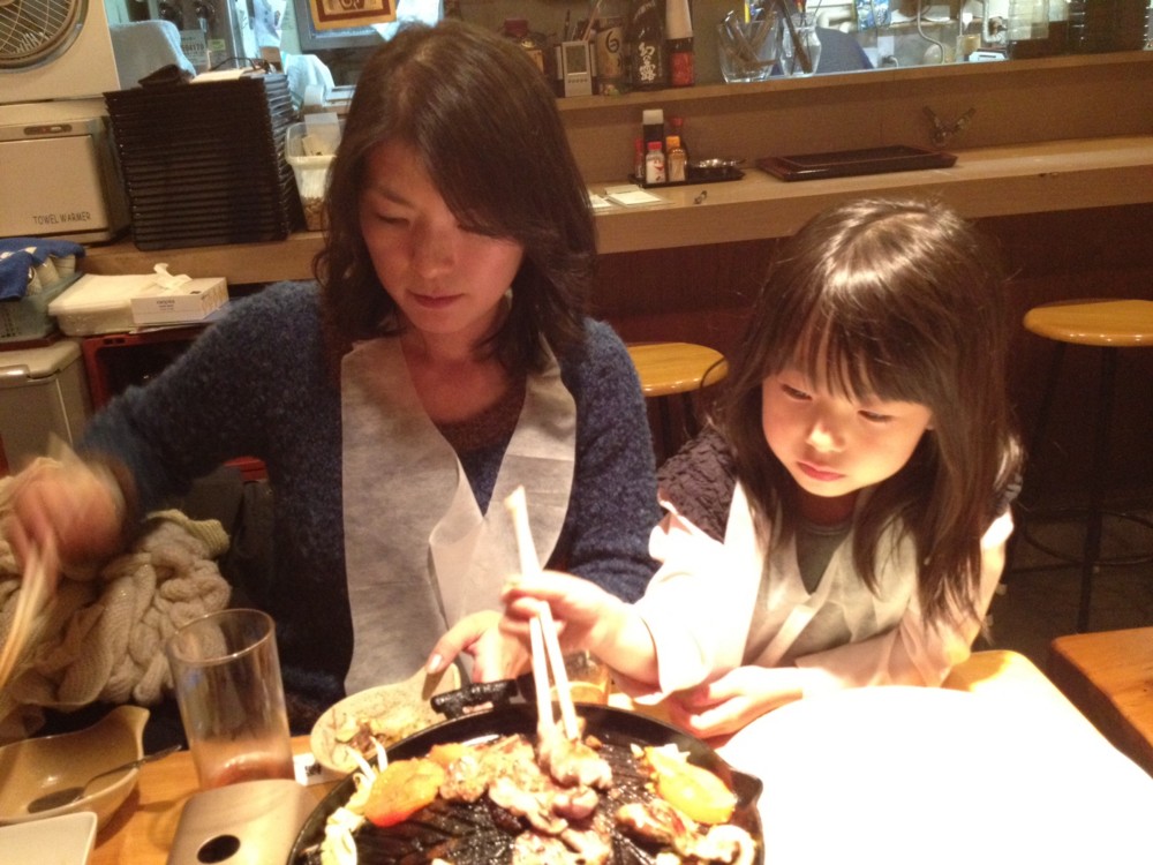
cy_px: 432
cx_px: 576
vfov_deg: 40.7
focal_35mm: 35
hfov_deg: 52.6
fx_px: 1166
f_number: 2.4
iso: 400
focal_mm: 4.28
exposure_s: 1/20
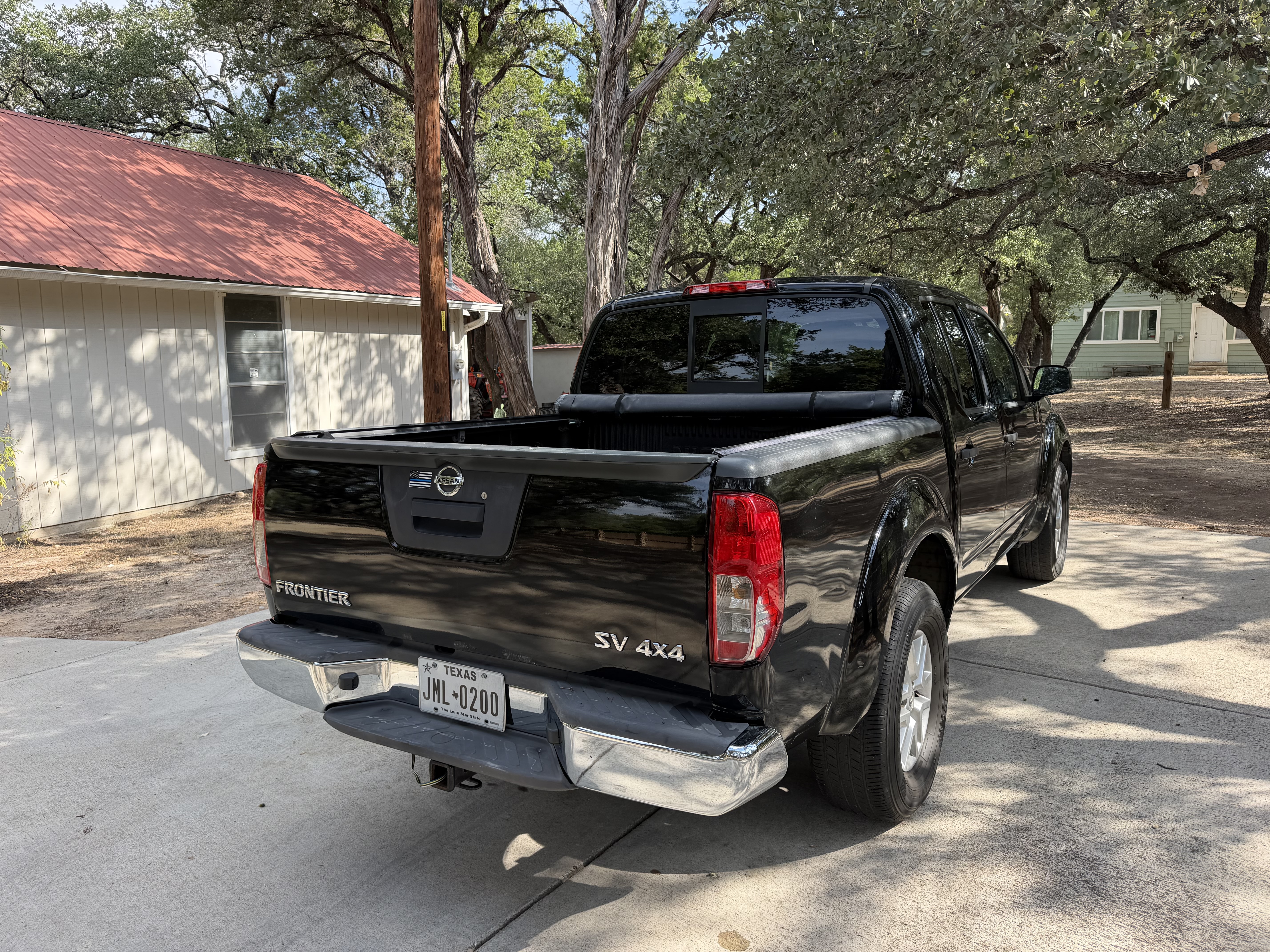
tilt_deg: -7.4
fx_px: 881
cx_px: 635
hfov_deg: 71.6
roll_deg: +0.5
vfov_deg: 56.8
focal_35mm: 24
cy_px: 476
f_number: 1.78
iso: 80
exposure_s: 1/909
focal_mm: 6.76
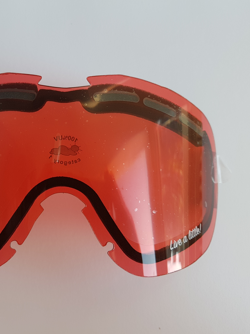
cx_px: 54
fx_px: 337
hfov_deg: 39.3
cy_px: 167
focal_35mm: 35
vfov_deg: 52.6
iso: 50
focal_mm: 4.2
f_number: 1.7
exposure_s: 1/120
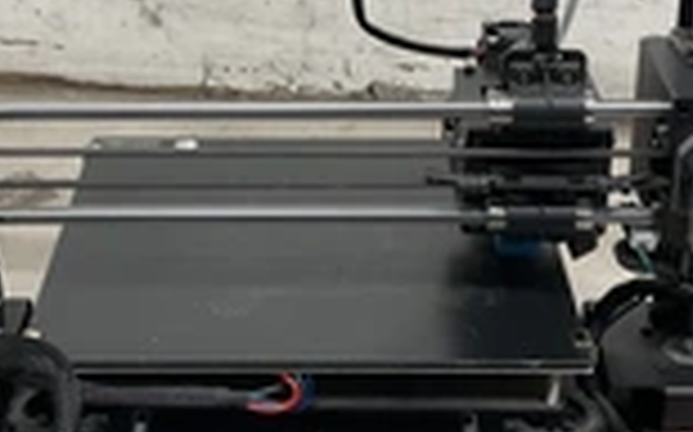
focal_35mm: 80
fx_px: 1510
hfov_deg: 25.8
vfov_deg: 16.1
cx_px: 302
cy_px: 58
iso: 50
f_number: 1.8
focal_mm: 3
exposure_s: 1/120
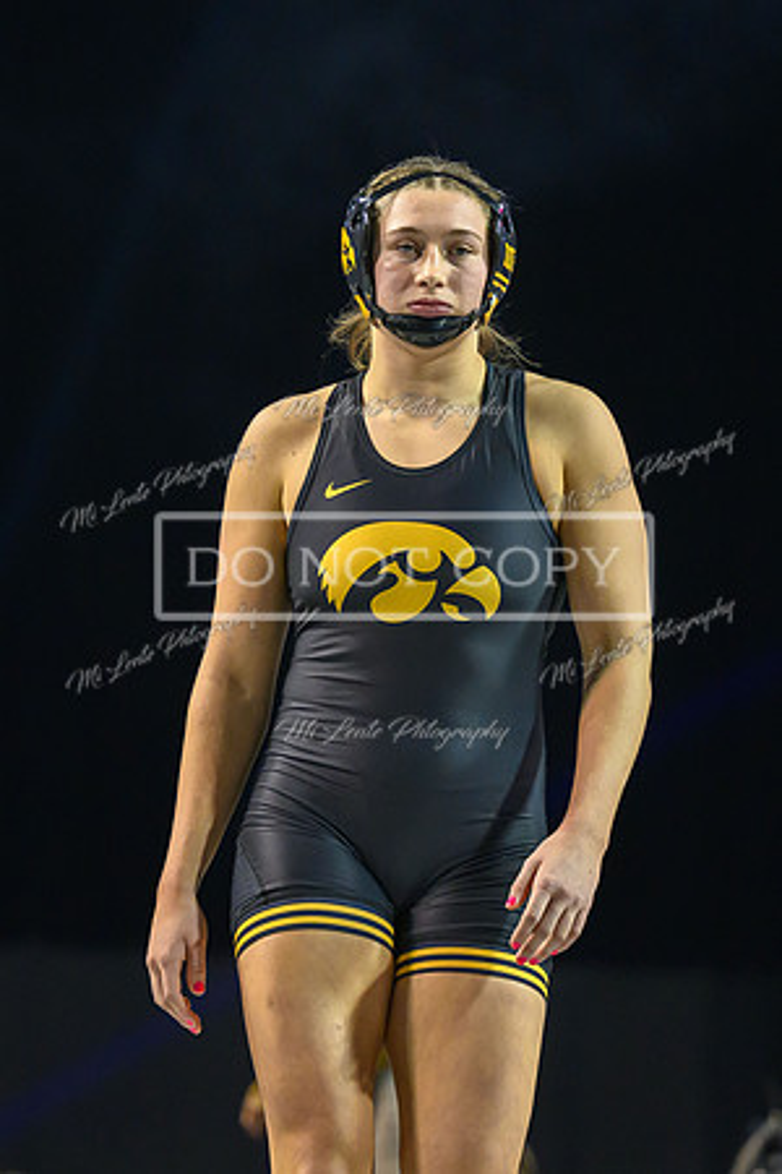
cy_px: 525
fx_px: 8242
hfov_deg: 5.4
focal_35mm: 253
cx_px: 382
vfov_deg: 8.1
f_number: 2.8
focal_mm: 135
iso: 4000
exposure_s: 1/800
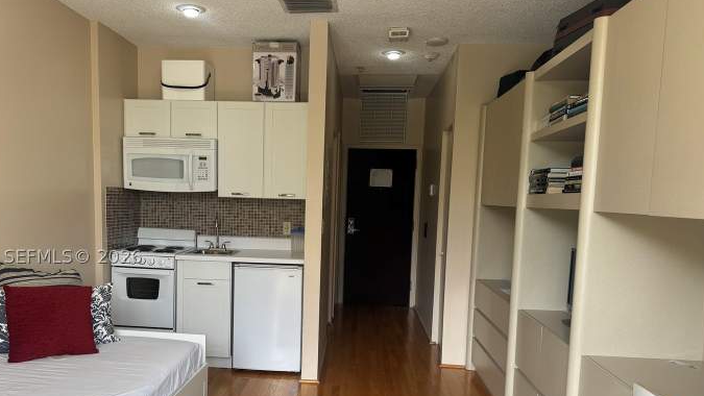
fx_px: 579
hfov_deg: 62.3
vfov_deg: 37.5
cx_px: 301
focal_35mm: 31
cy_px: 256
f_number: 1.78
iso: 64
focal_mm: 6.76
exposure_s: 1/197
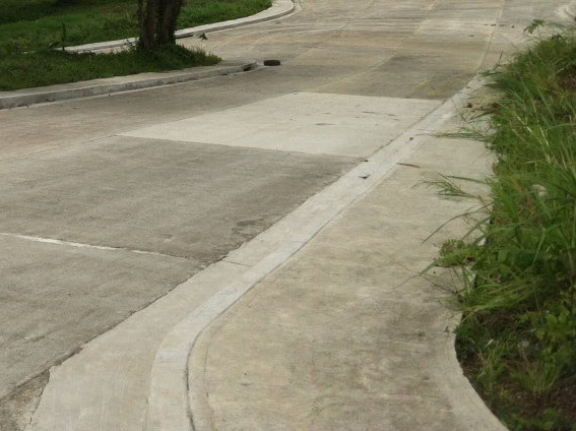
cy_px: -28
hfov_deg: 23.0
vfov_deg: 17.8
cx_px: -51
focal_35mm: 80
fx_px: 1330
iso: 80
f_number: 2.8
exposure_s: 1/732
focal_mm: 3.85
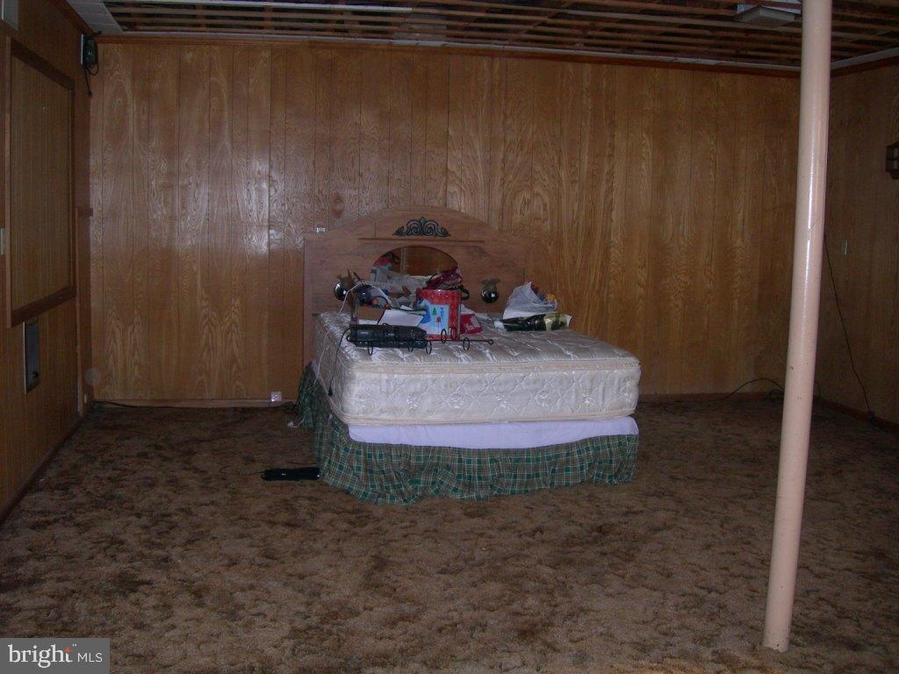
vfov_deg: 37.7
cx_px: 450
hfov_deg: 49.0
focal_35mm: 38
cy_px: 337
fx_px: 987
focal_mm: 7.8
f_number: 2.8
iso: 200
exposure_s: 1/60.1
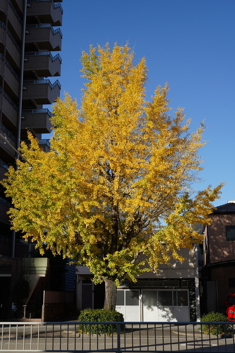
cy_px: 176
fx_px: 480
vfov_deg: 40.3
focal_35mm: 49
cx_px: 118
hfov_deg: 27.5
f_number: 8
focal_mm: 49
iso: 100
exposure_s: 1/320
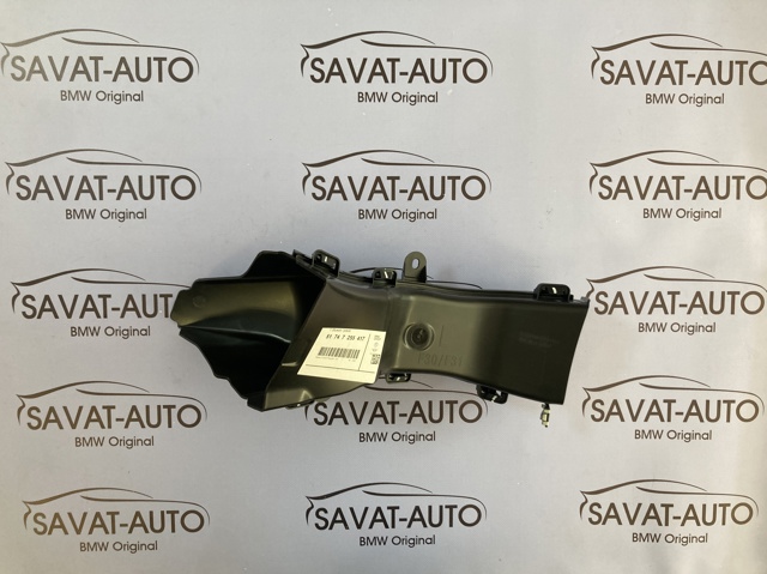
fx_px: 620
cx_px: 384
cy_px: 287
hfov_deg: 63.5
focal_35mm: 28
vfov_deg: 49.7
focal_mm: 3.99
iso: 80
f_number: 1.8
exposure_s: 1/61
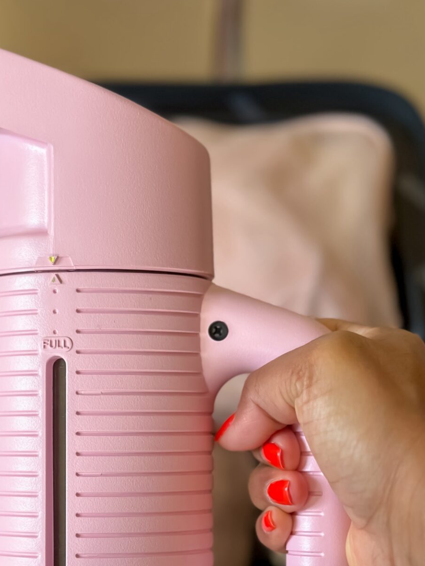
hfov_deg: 19.3
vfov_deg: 25.3
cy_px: 432
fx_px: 1245
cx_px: 114
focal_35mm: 76
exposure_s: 1/120
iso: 100
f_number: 1.8
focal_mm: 6.86
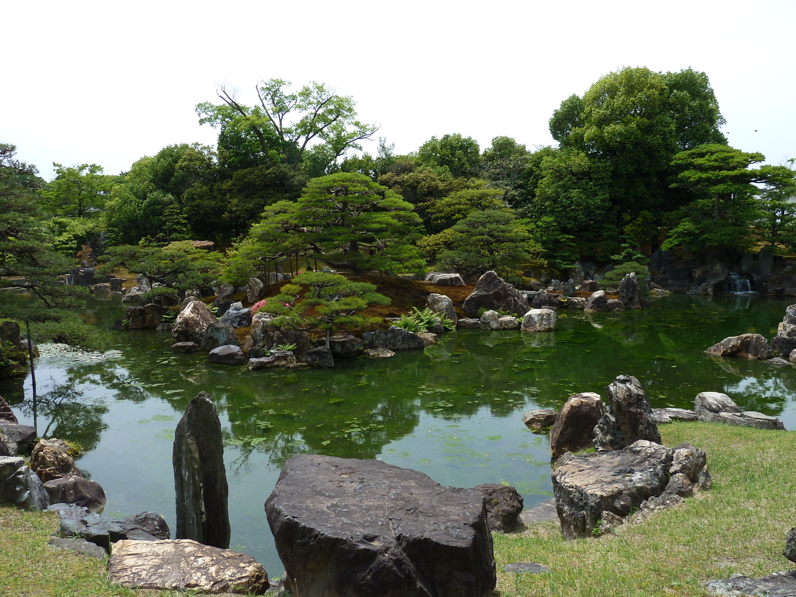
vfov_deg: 54.9
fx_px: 575
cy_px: 298
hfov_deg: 69.4
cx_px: 398
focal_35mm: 25
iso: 80
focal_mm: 4.1
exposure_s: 1/400
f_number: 4
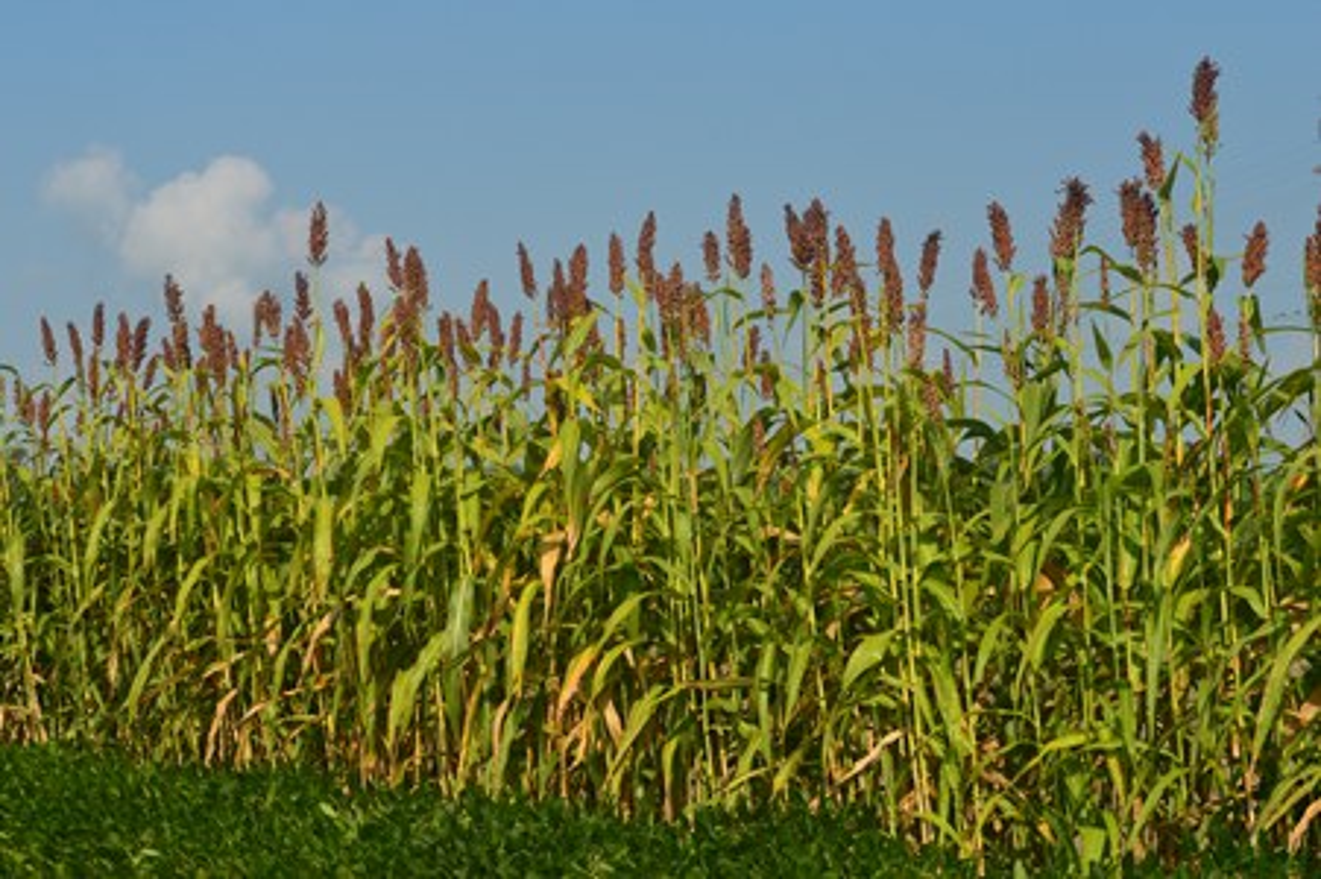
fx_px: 3025
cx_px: 660
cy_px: 440
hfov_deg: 24.6
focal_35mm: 82
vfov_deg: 16.5
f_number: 11
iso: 320
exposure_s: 1/500
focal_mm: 55
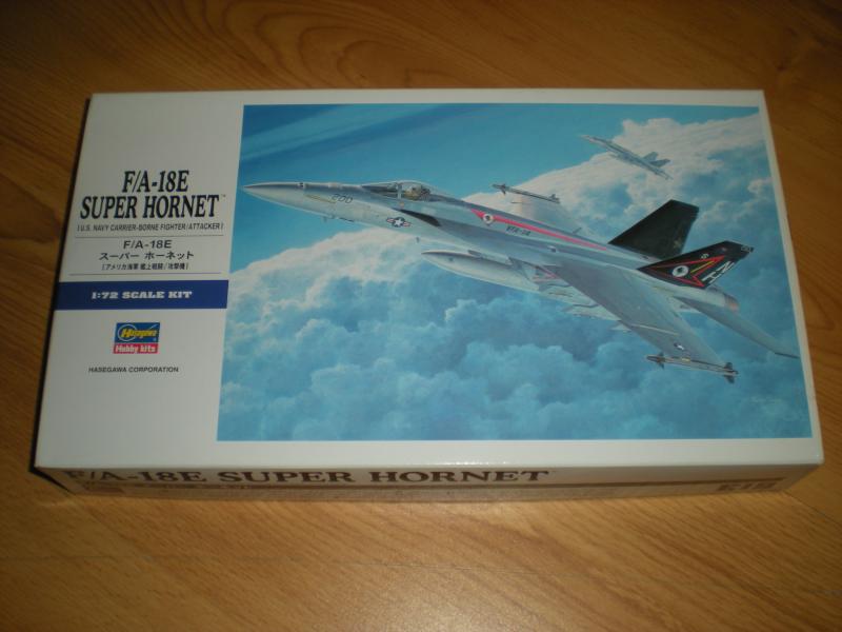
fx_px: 924
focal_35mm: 38
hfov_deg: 49.0
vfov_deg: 37.7
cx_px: 421
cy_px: 316
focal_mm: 6.3
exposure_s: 1/60
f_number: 3.1
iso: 64
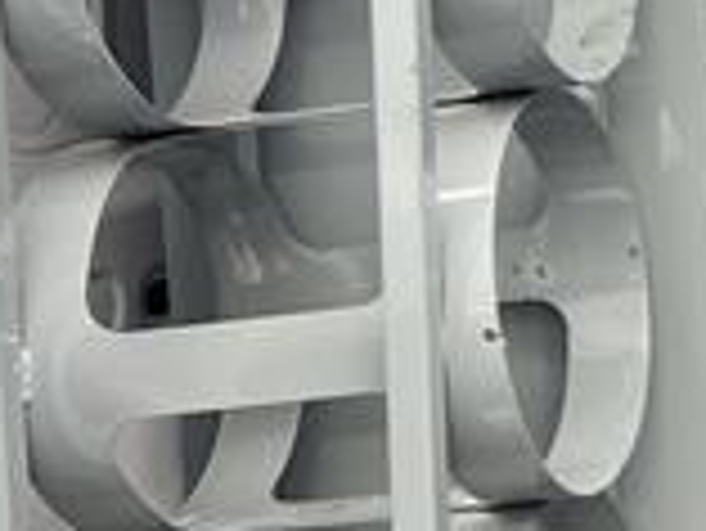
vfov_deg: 13.9
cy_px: 135
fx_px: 2164
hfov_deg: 16.3
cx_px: 1160
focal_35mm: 106
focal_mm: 5.7
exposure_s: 1/121
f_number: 1.5
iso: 64
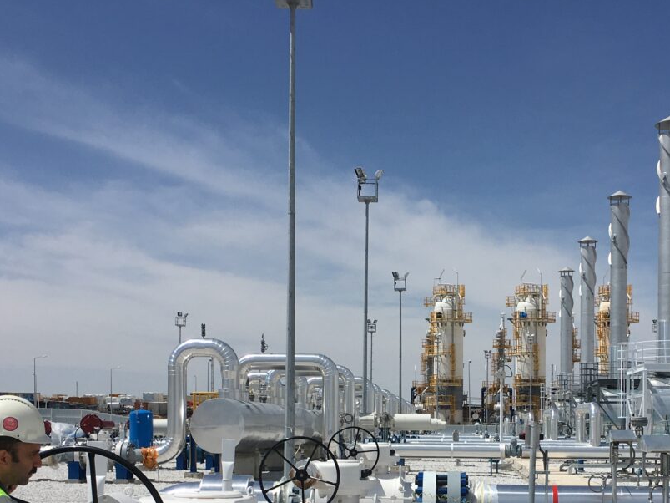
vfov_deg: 26.6
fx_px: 1026
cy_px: 455
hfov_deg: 35.9
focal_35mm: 53
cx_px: 437
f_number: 2.2
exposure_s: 1/4049
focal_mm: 4.15
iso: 25
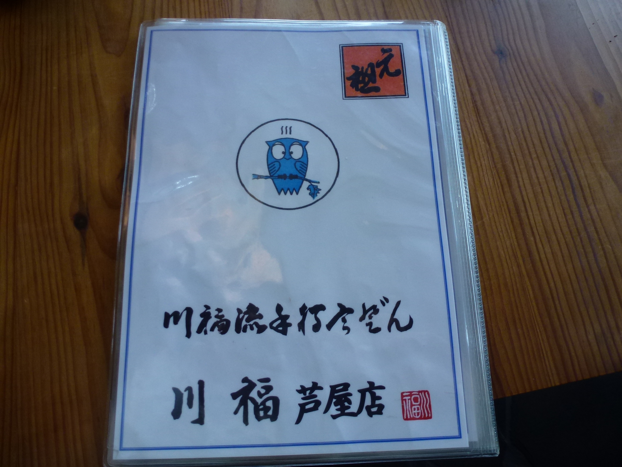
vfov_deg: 56.8
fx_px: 431
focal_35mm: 24
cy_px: 234
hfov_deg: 71.6
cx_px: 311
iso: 160
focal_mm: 4.3
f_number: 3.3
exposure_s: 1/60
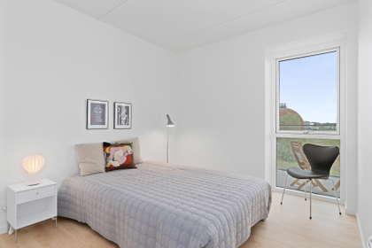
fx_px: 186
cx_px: 186
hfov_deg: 90.0
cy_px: 124
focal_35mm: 18
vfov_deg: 67.4
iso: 200
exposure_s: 1/6
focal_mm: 12
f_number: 8
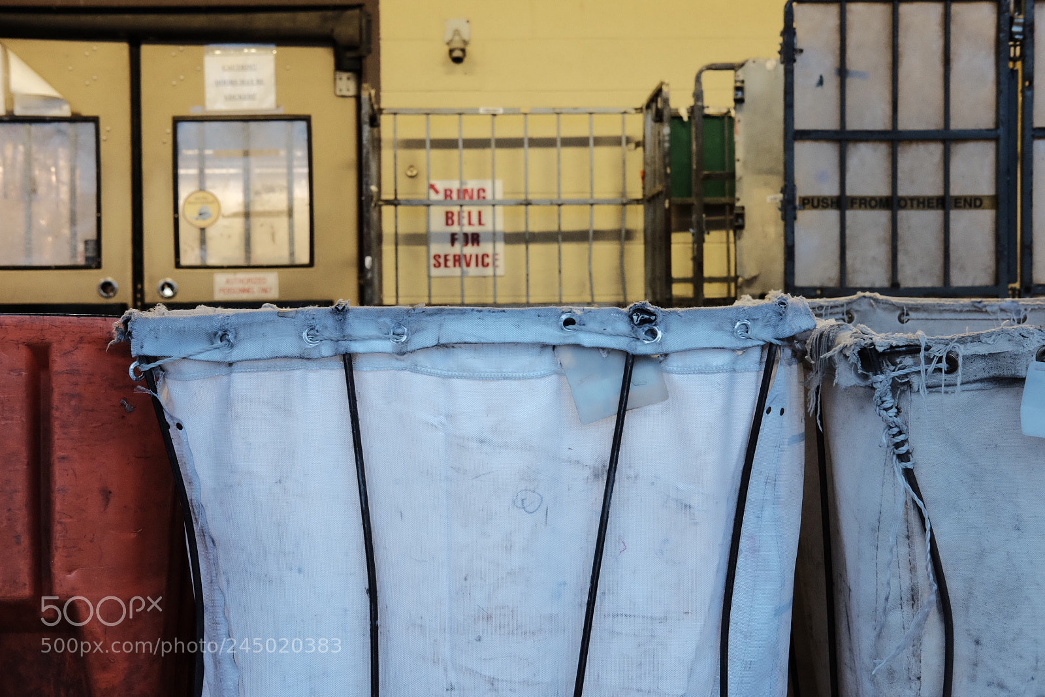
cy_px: 348
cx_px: 522
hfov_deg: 37.5
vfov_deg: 25.5
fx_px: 1538
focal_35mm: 53
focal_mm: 35
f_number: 6.4
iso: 4000
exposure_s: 1/60
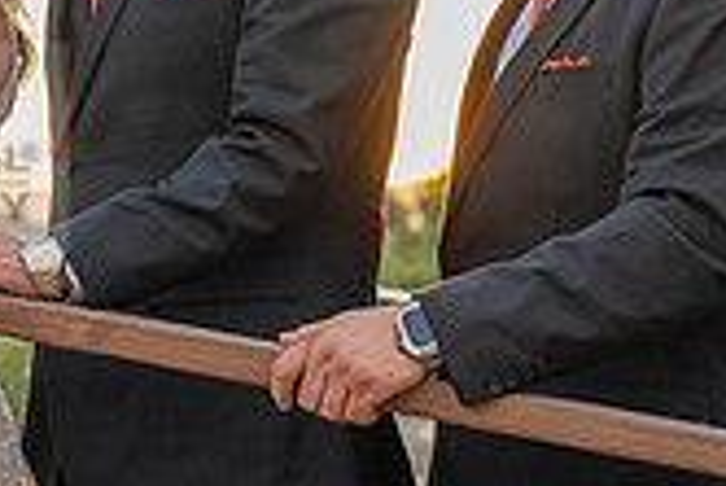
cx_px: -302
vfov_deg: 6.1
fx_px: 4582
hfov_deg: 8.9
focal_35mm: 227
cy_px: 147
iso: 800
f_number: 4
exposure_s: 1/200
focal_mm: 65
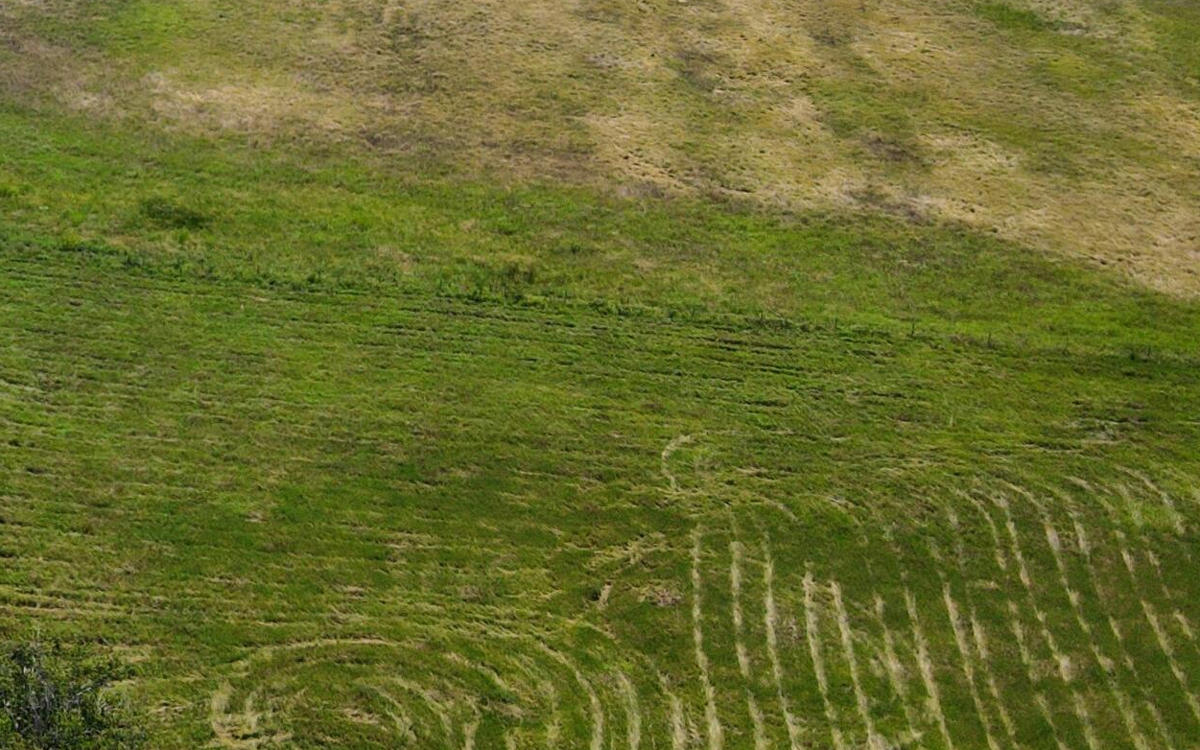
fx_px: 1995
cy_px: 40
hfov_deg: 30.1
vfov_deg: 20.7
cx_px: -117
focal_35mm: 61
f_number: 2.8
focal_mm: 4.5
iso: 100
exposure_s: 1/800
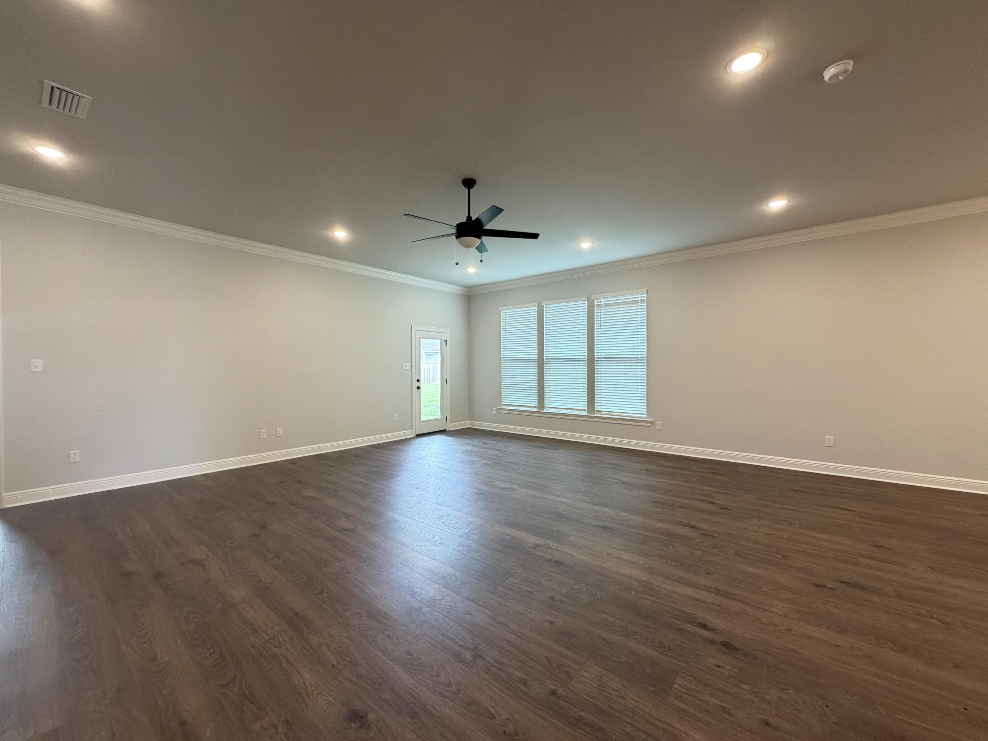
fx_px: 400
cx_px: 494
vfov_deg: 85.7
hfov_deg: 102.1
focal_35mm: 14
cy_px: 370
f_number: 2.2
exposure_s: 1/120
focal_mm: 2.22
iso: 320
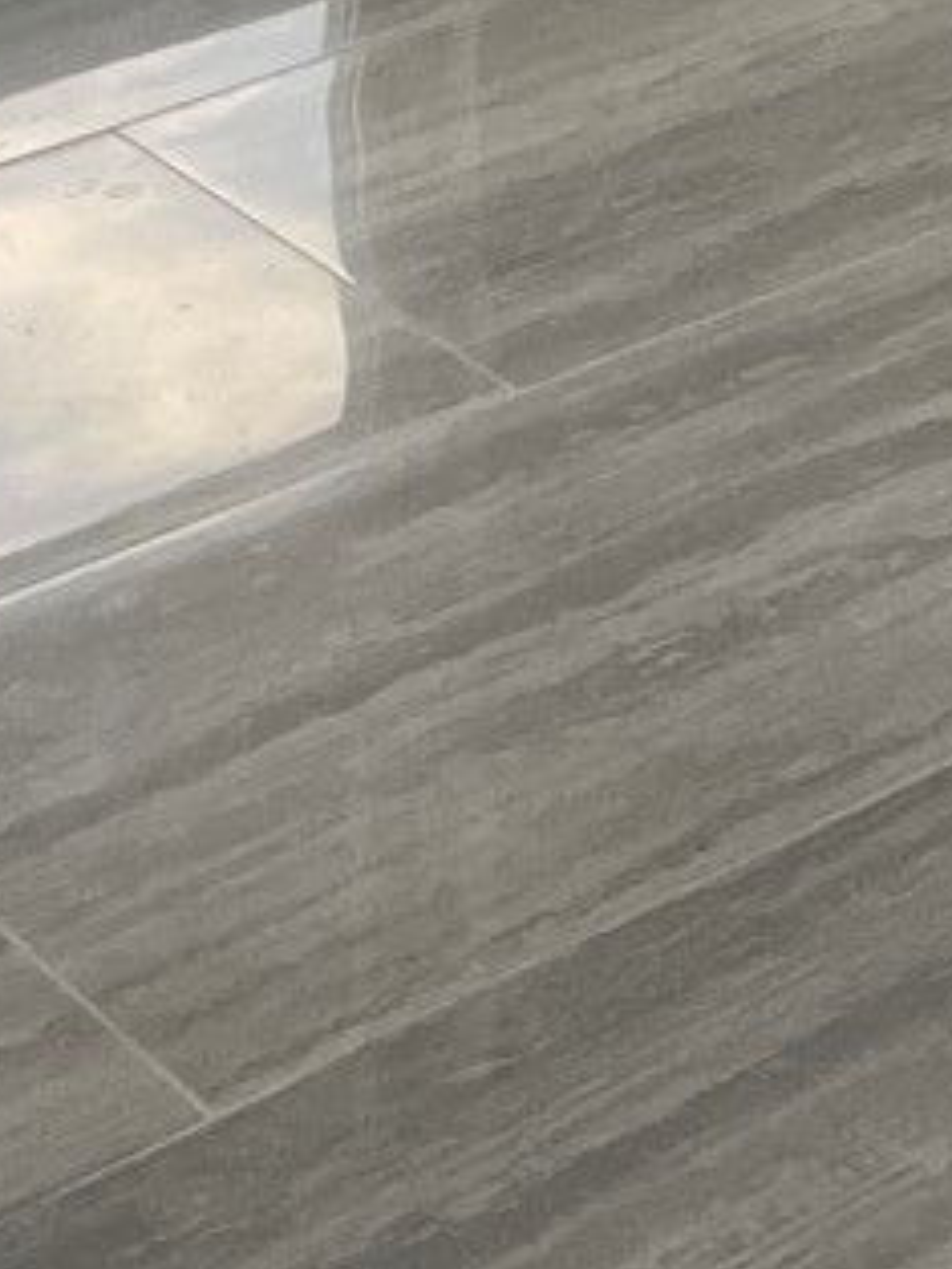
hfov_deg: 10.6
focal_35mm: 133
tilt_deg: -16.9
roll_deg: -1.5
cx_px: 1560
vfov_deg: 13.9
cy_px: -669
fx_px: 4874
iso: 80
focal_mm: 4.2
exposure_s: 1/121
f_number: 1.6
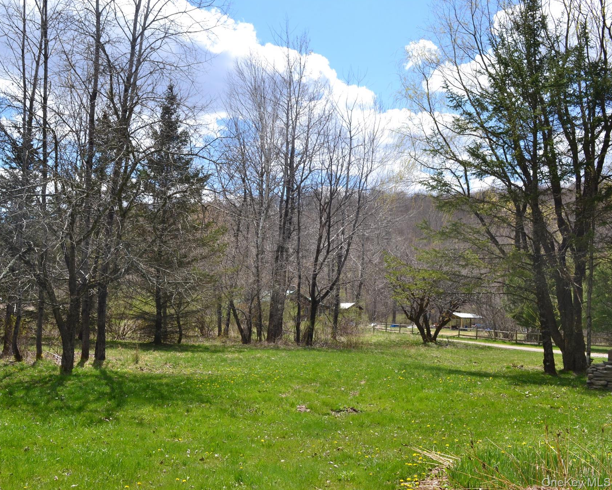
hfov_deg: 44.6
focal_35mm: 41
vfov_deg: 36.5
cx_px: 244
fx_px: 743
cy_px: 243
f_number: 10
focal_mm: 24
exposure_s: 1/320
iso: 400
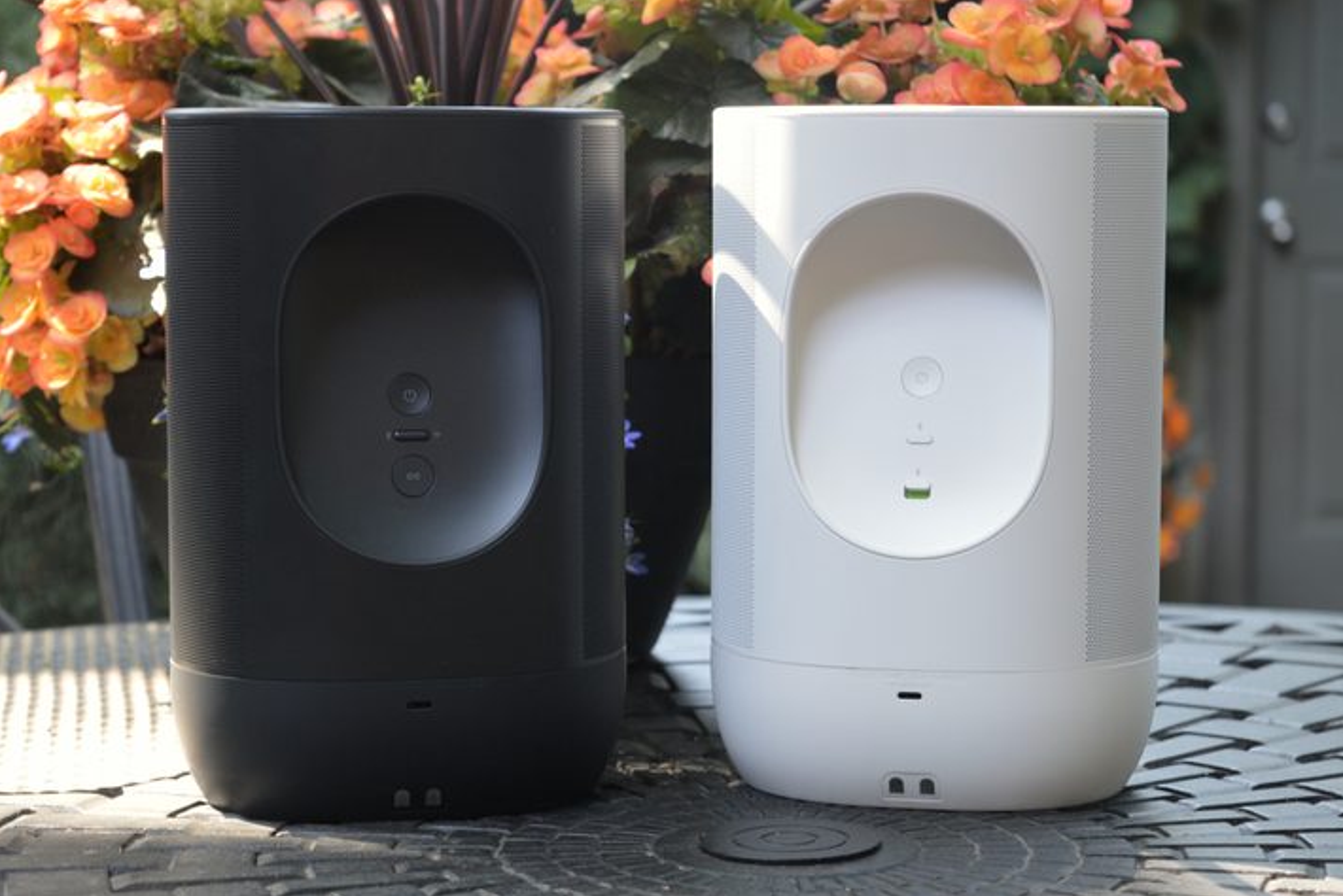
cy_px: 448
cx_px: 679
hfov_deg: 24.3
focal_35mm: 84
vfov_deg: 16.4
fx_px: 3116
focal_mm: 55
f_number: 5.6
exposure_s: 1/40
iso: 400
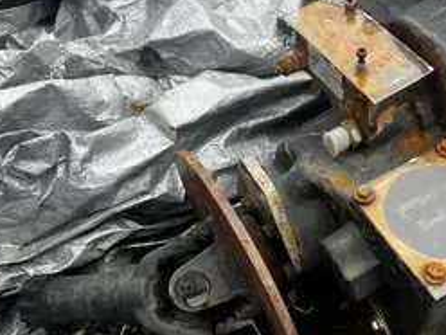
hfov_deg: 43.4
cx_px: 333
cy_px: 191
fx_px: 541
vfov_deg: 34.3
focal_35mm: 42
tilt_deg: -56.2
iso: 50
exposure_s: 1/547
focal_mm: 5.7
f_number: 1.5
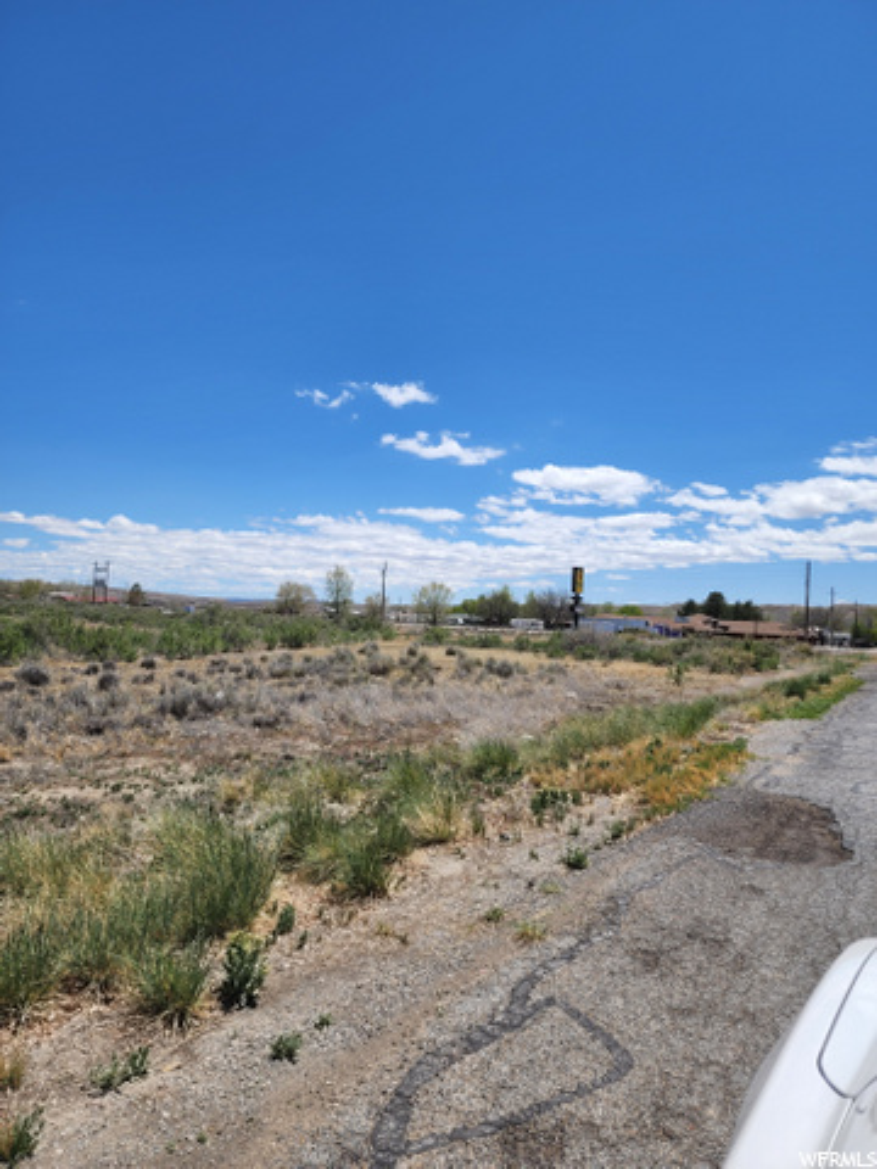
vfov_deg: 73.9
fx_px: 777
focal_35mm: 23
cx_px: 438
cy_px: 584
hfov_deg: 58.9
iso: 12
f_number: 1.8
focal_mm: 6.4
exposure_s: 1/1614
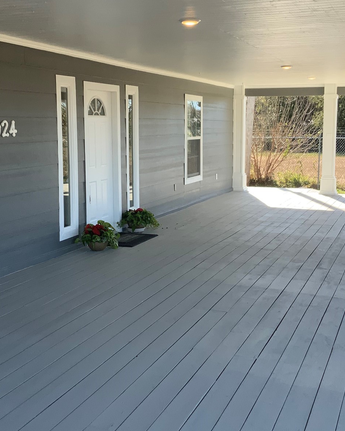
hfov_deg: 30.8
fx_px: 626
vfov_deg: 38.0
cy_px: 209
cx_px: 167
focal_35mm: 49
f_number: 1.8
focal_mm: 3
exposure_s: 1/534
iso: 16
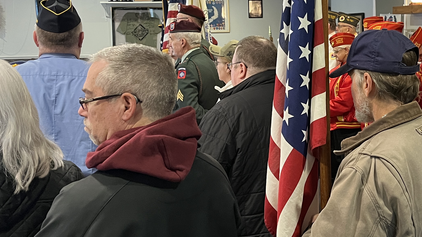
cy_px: 88
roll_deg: +1.5
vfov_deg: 21.8
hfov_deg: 37.1
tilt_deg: -6.7
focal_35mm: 55
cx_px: 307
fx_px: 615
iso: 400
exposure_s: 1/60
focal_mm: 5.1
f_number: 1.6
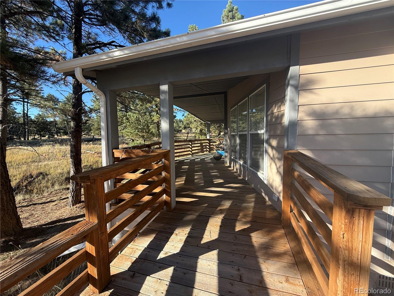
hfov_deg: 102.1
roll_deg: +0.8
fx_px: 159
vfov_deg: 85.7
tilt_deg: -3.2
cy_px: 148
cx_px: 197
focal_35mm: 14
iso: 64
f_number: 2.2
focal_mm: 2.22
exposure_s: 1/468
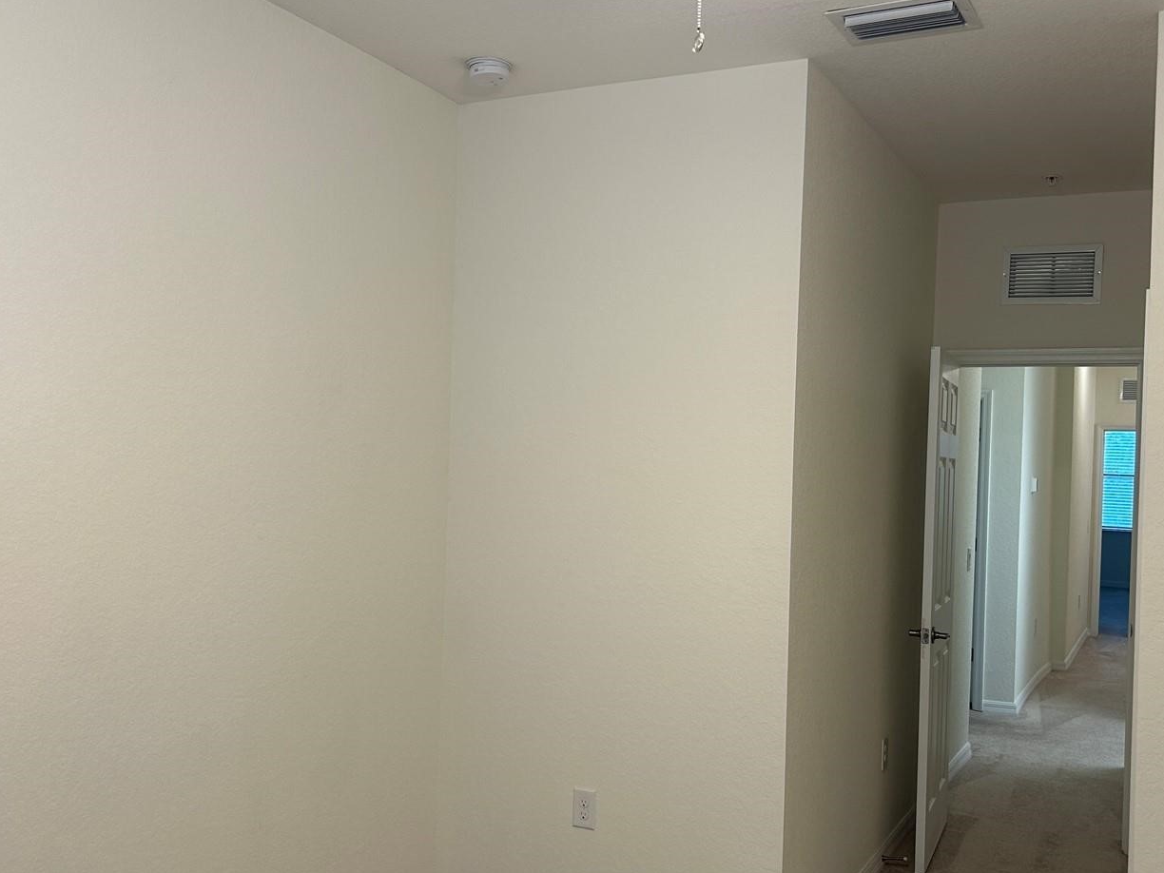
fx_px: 1143
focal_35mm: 34
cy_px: 458
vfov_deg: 41.8
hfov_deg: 53.9
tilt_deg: -0.6
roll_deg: -1.3
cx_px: 630
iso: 80
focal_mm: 5.7
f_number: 1.5
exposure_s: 1/60
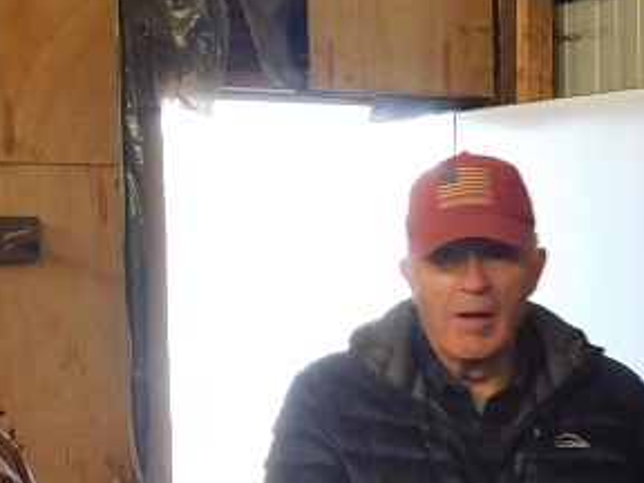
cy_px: 434
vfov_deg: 15.2
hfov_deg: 20.4
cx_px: 226
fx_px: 1786
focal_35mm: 96
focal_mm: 5.3
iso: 125
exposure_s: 1/50
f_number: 3.2
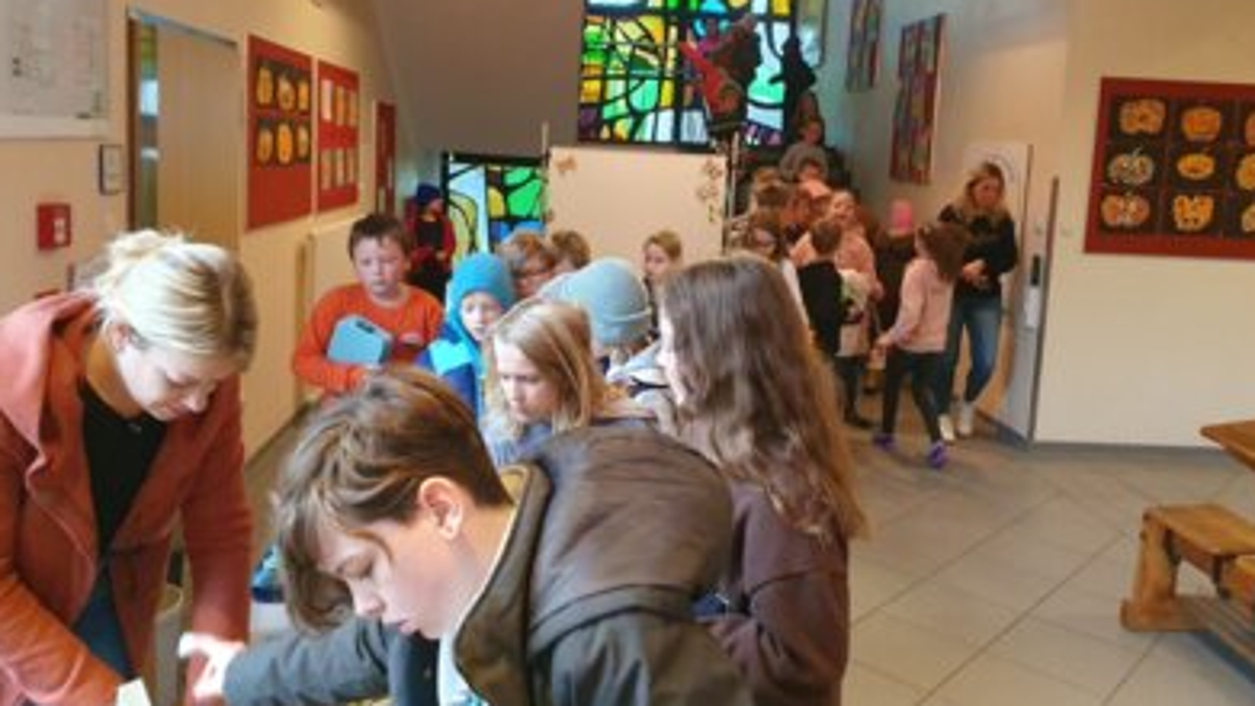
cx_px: 629
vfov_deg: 39.8
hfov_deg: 66.1
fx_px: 965
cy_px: 241
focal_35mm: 29
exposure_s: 1/50
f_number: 2.4
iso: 640
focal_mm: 4.32
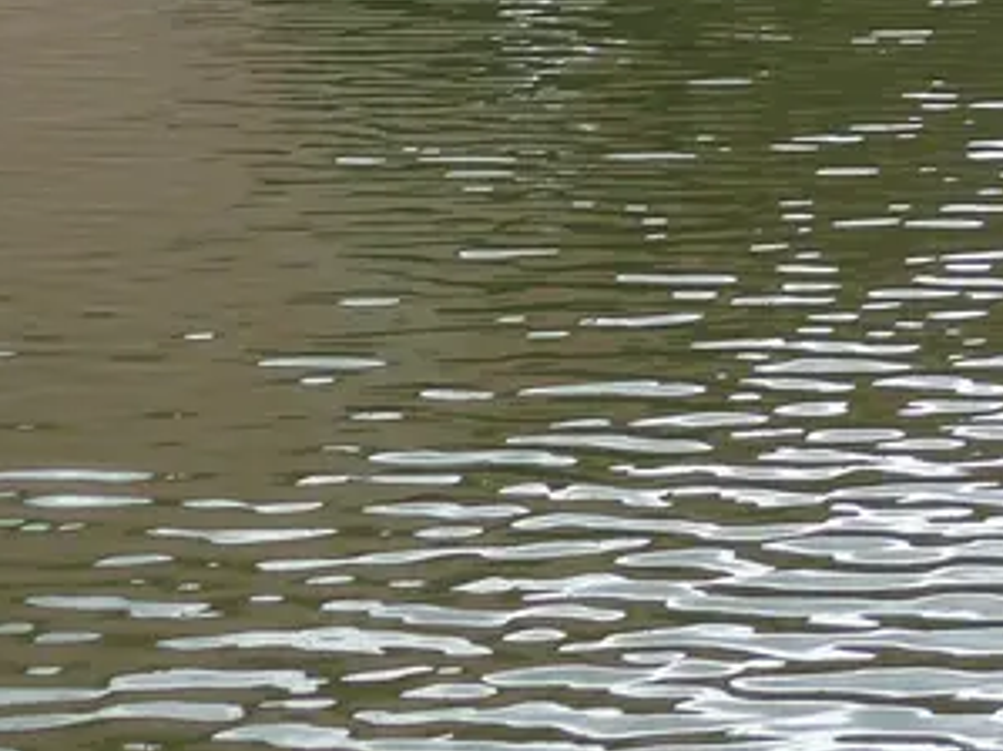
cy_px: -493
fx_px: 3968
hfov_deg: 12.9
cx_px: 1875
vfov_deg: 10.3
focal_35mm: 137
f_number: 4
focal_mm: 5.7
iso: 100
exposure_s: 1/250
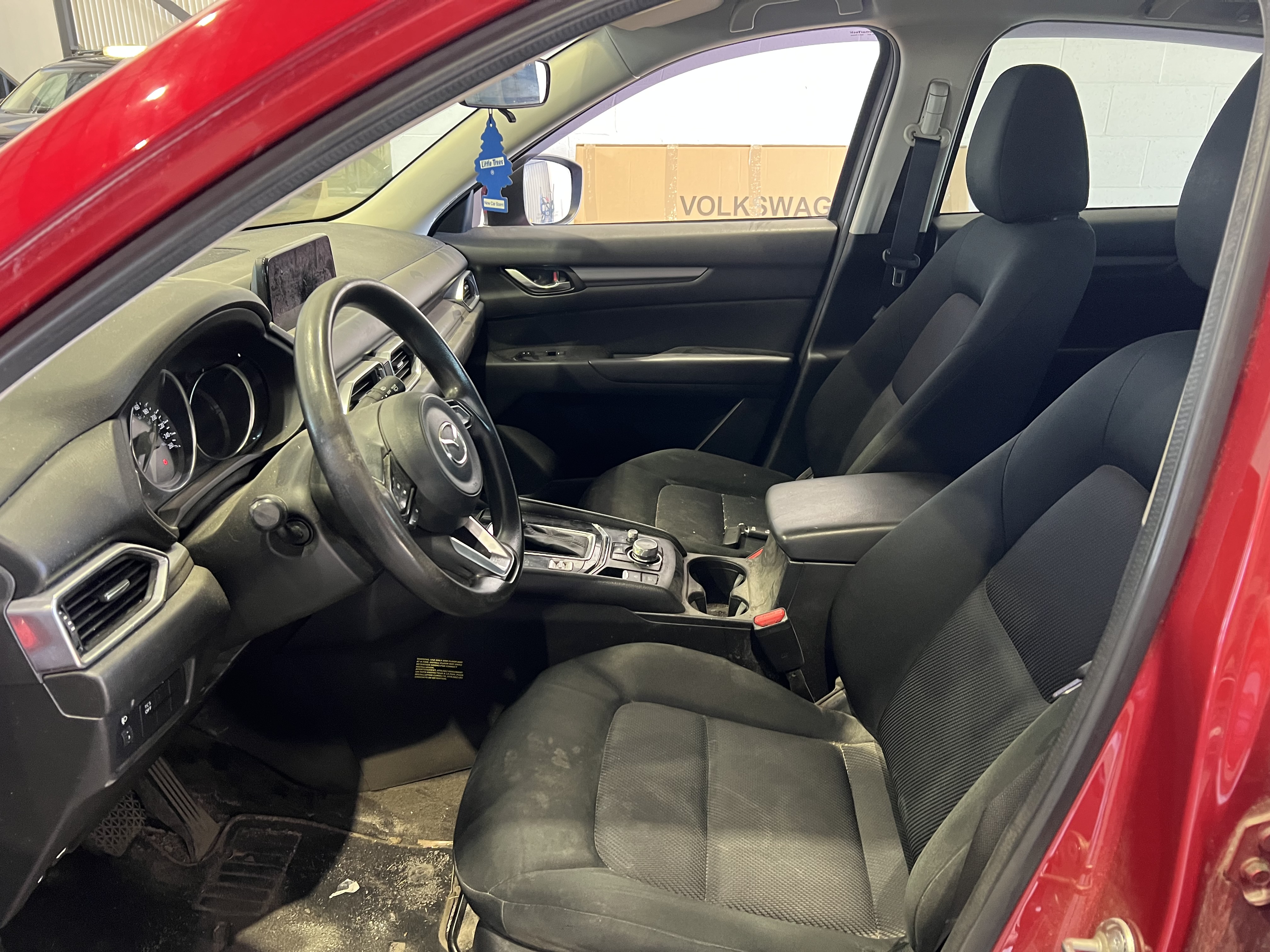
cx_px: 635
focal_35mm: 26
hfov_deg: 67.3
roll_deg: -1.4
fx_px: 954
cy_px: 476
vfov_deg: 53.1
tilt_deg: -21.6
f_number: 1.5
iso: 320
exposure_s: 1/60
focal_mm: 5.7
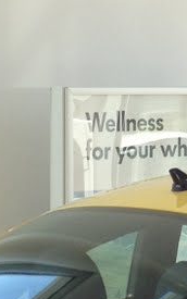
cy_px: 34
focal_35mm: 216
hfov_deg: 6.0
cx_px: 239
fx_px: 1760
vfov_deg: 9.7
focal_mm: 4.28
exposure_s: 1/216
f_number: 2.4
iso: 64
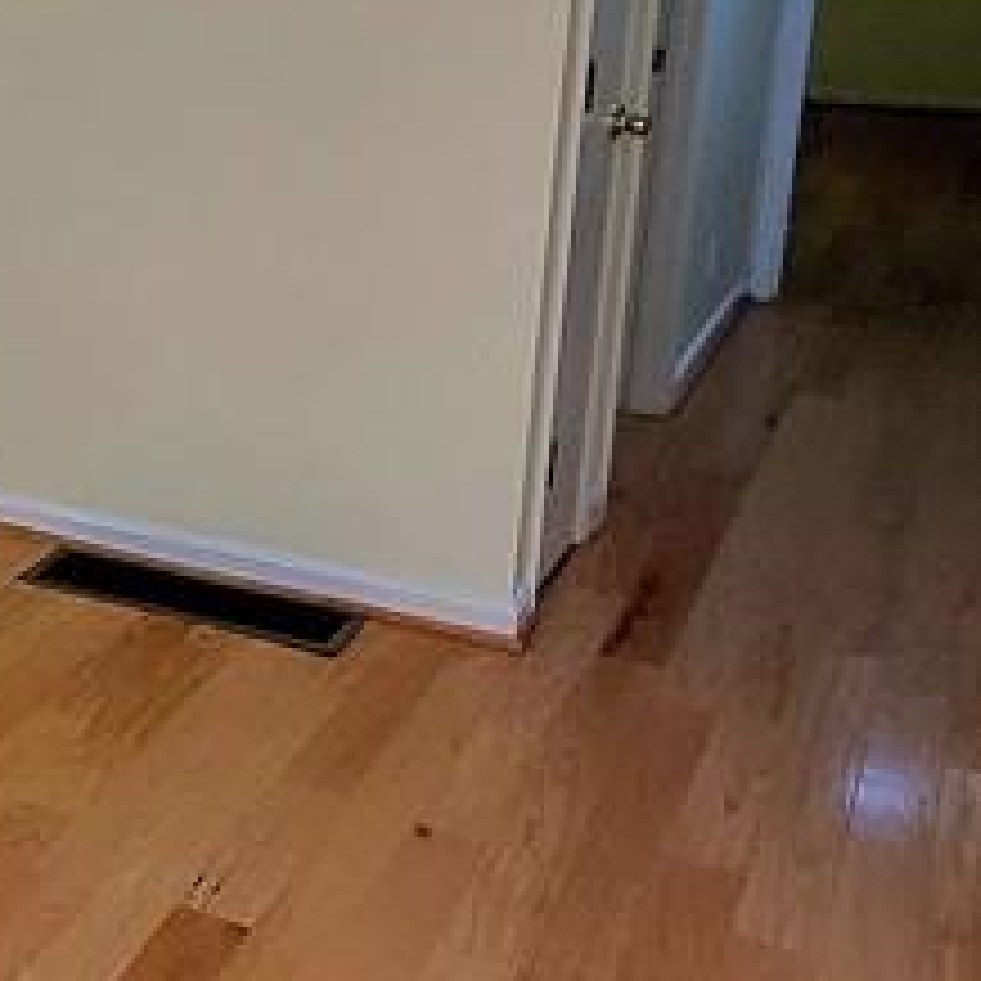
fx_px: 1731
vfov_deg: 31.2
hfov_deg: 25.3
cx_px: -428
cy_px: 266
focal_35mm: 54
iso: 400
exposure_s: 1/30
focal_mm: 2.2
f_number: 2.2
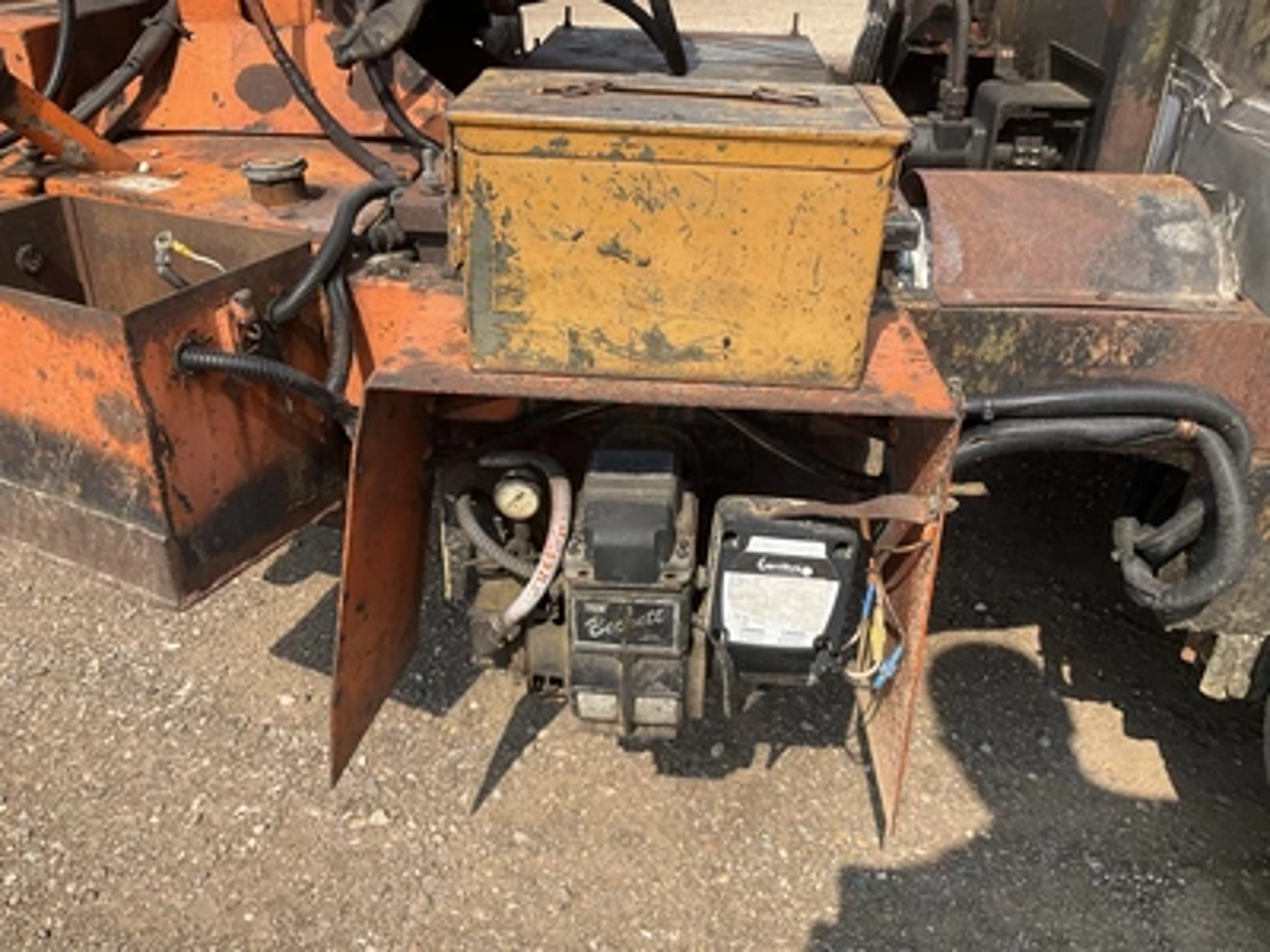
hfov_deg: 61.7
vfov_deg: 48.2
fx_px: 1064
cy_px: 476
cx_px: 635
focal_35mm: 29
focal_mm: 3
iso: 25
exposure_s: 1/898
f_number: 1.8
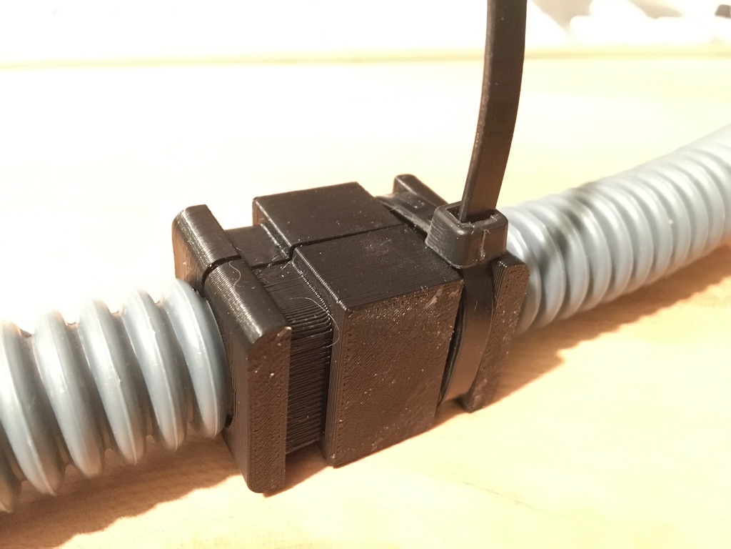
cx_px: 366
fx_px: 612
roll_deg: -3.7
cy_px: 274
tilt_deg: -35.2
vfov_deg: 48.2
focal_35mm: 29
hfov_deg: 61.7
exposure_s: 1/17
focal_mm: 4.15
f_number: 2.2
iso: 1000
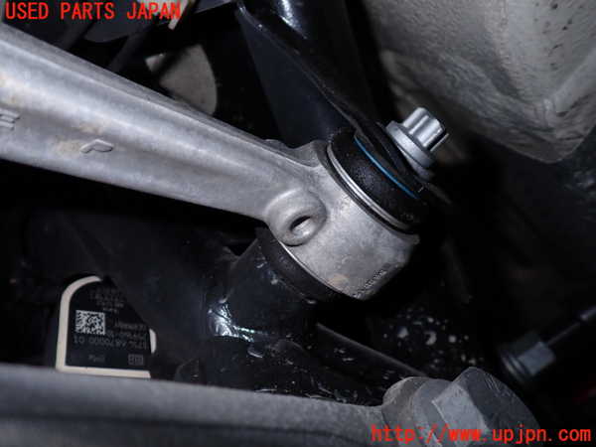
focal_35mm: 28
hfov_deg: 63.4
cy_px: 224
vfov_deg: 49.7
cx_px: 298
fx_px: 482
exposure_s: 1/30
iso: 200
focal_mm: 5.05
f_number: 6.3
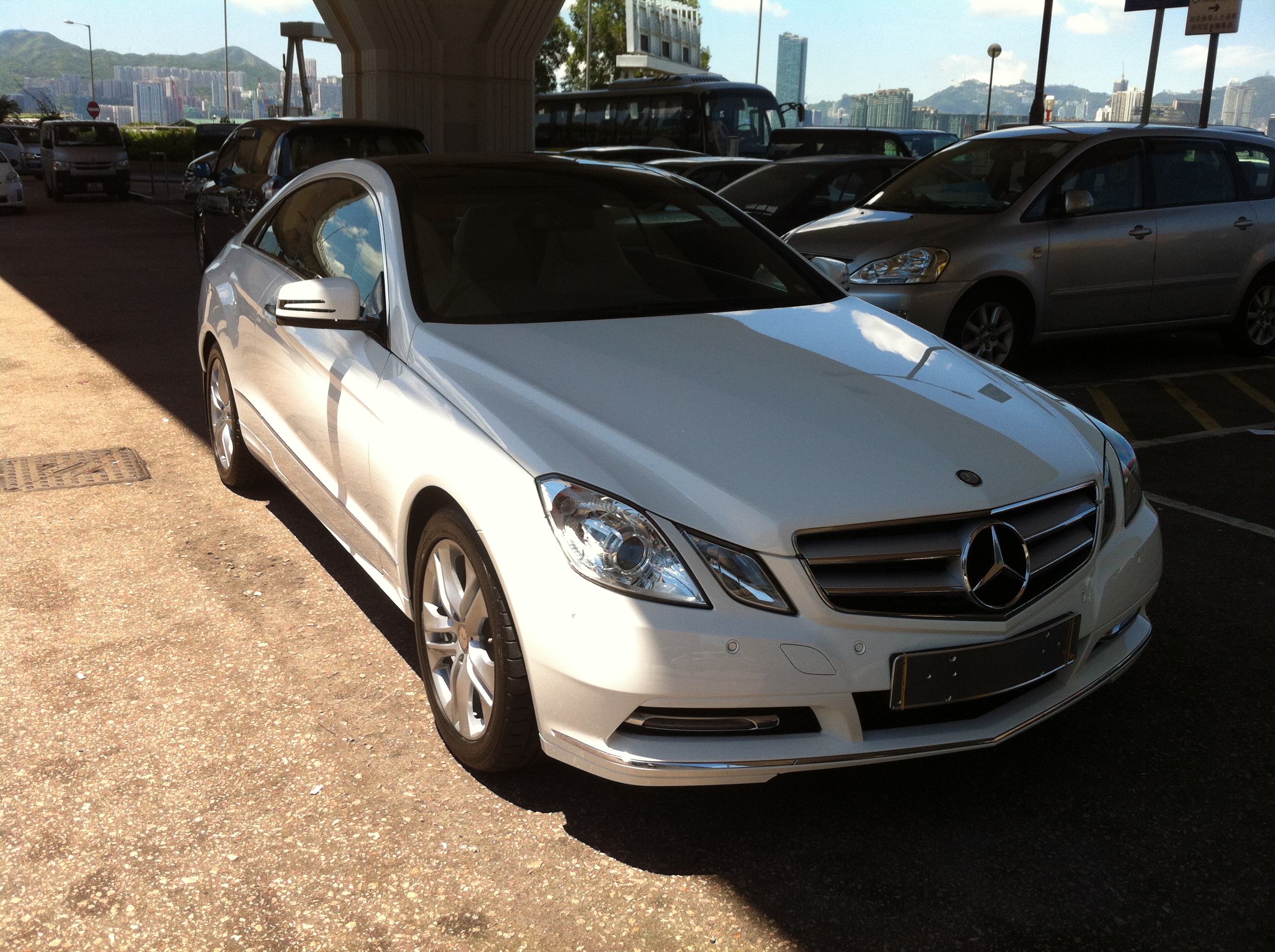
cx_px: 638
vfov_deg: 40.6
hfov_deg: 52.7
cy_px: 476
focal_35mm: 35
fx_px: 1287
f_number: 2.8
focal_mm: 3.85
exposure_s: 1/702
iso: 80
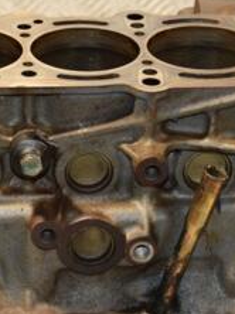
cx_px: 16
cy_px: 243
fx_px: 1487
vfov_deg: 12.0
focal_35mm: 164
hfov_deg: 9.0
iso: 800
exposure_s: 1/125
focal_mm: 42
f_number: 4.8
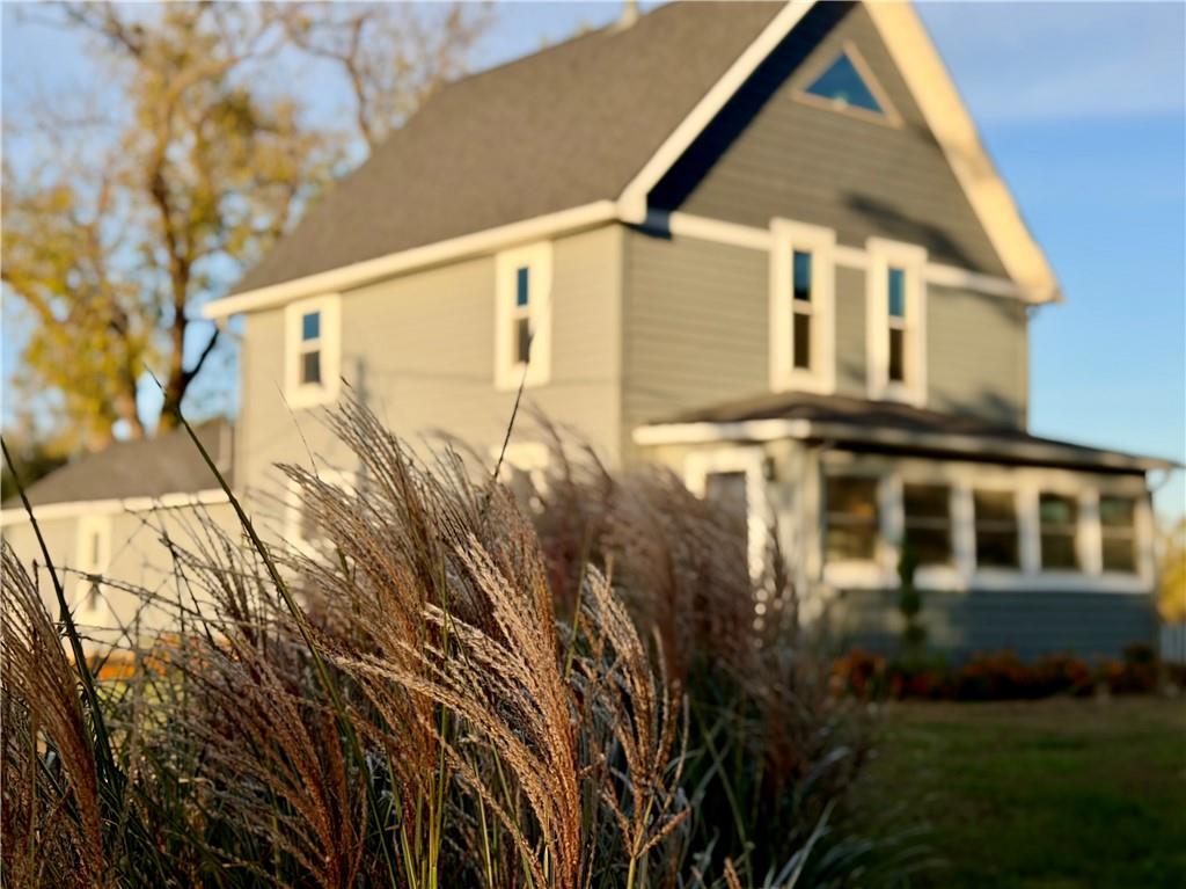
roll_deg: -1.3
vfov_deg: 30.2
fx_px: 1644
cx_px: 593
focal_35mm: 48
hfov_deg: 39.7
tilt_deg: +4.3
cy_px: 444
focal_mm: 6.76
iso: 64
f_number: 1.78
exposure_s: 1/3534
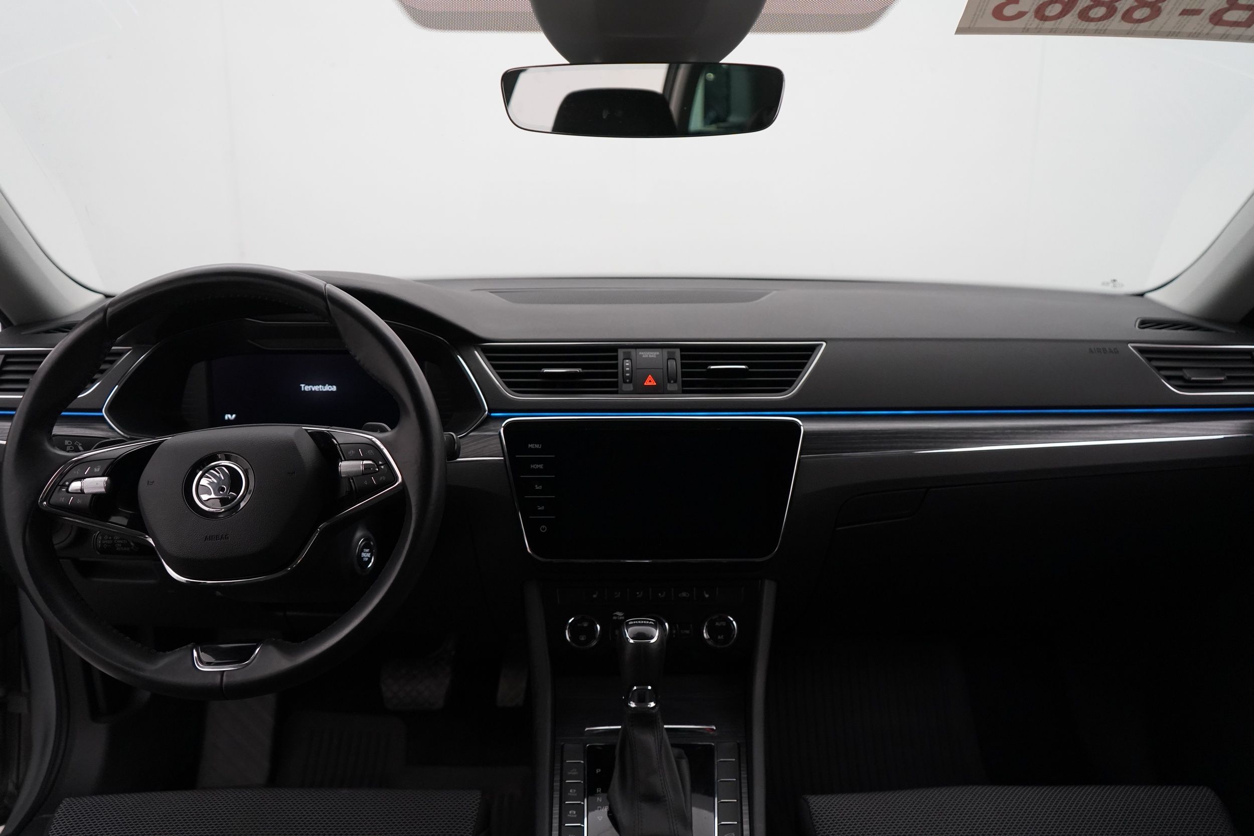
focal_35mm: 30
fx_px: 1045
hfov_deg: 61.9
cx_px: 627
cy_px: 418
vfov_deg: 43.6
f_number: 4
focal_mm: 30
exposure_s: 1/160
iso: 4000
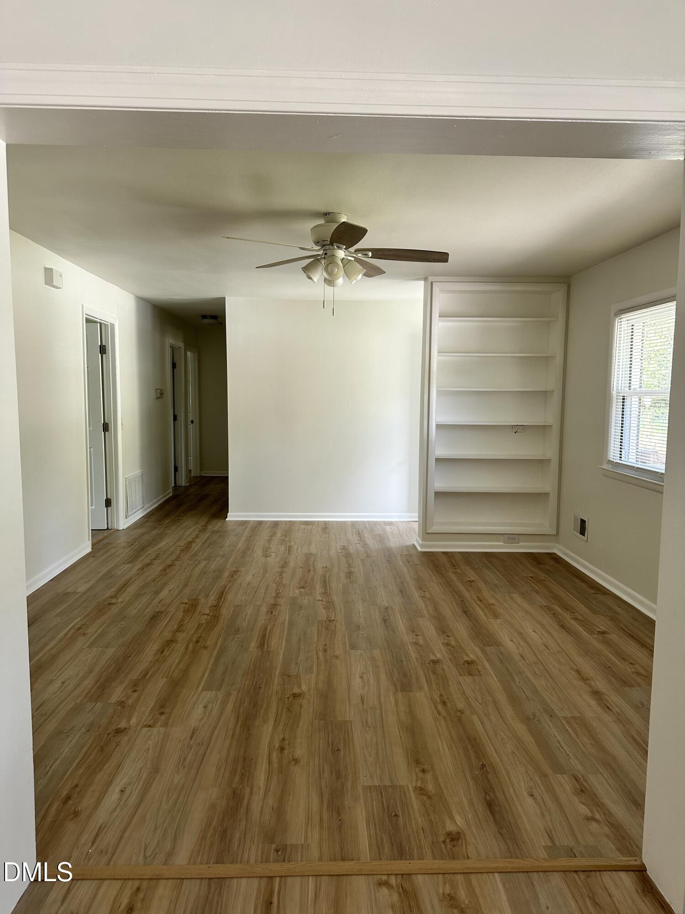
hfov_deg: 56.8
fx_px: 633
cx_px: 342
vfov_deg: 71.6
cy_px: 457
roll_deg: -1.4
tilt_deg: -4.9
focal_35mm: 24
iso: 125
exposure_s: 1/121
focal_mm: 6.86
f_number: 1.78
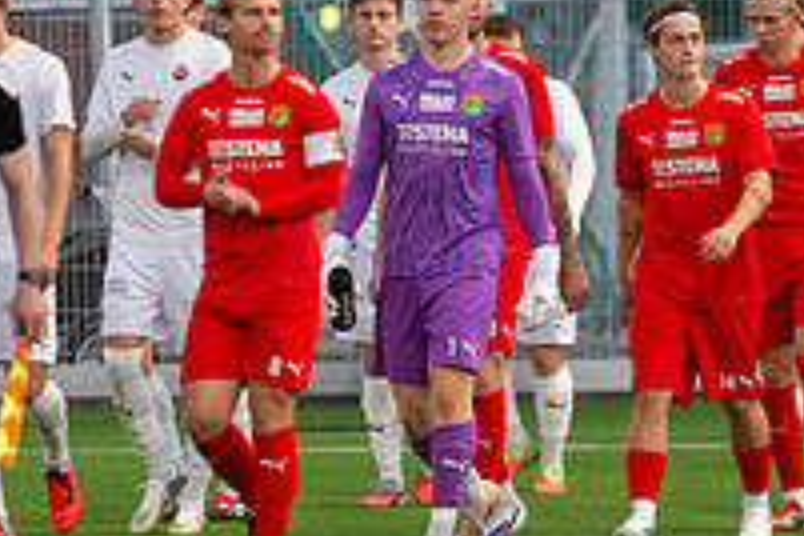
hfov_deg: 3.5
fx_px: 13042
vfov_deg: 2.4
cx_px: 460
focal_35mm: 584
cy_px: 268
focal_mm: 200
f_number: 3.2
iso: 5600
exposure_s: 1/800
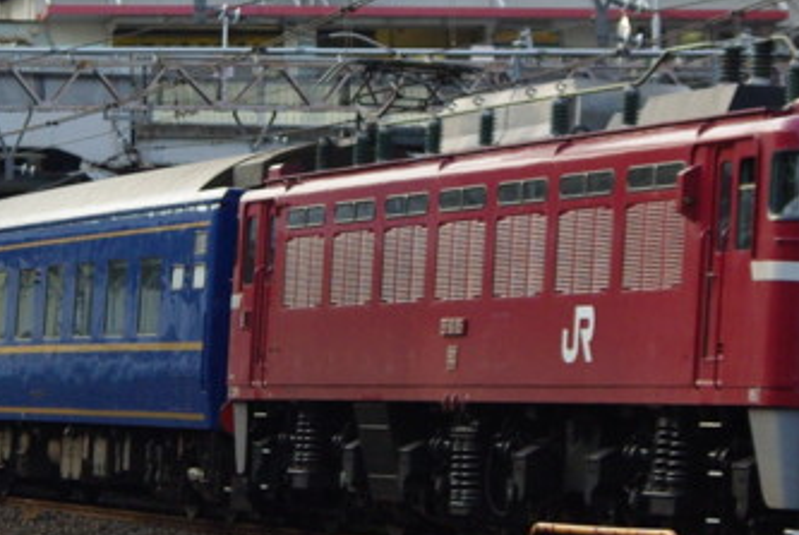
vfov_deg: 5.3
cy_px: 230
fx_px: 5823
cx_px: 329
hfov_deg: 7.8
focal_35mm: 262
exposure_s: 1/1000
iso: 800
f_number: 5.6
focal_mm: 73
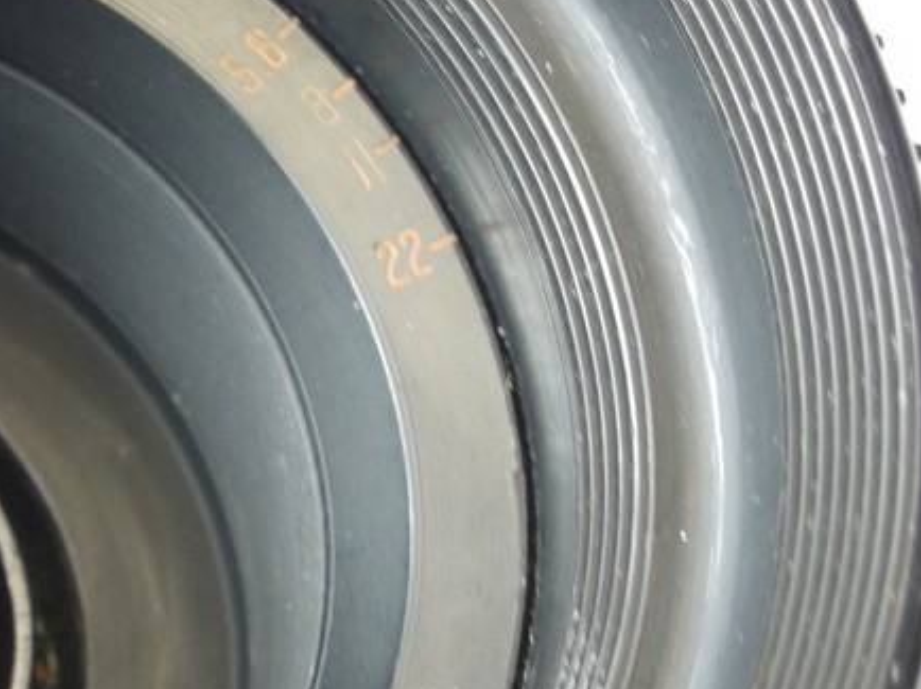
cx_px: -21
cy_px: 399
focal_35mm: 166
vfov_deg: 8.9
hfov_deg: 11.8
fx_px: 4414
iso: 400
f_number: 10
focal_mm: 30
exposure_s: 1/3.2
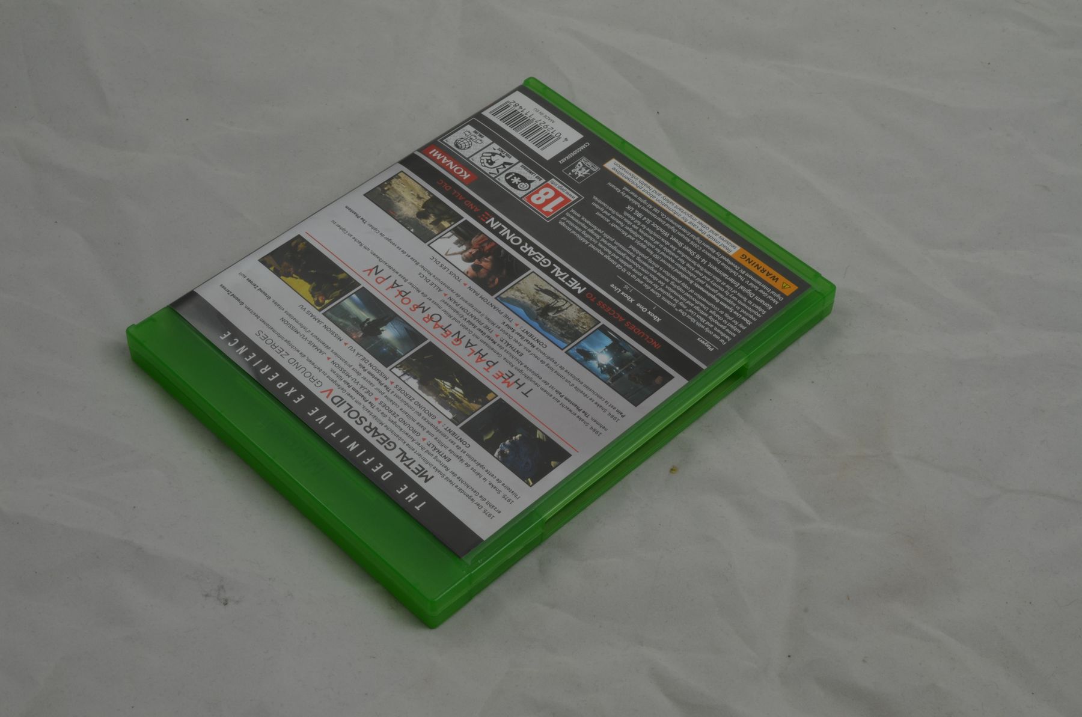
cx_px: 541
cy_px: 358
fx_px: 1800
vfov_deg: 22.5
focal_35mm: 60
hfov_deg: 33.5
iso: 100
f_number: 20
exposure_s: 1/3
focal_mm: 40
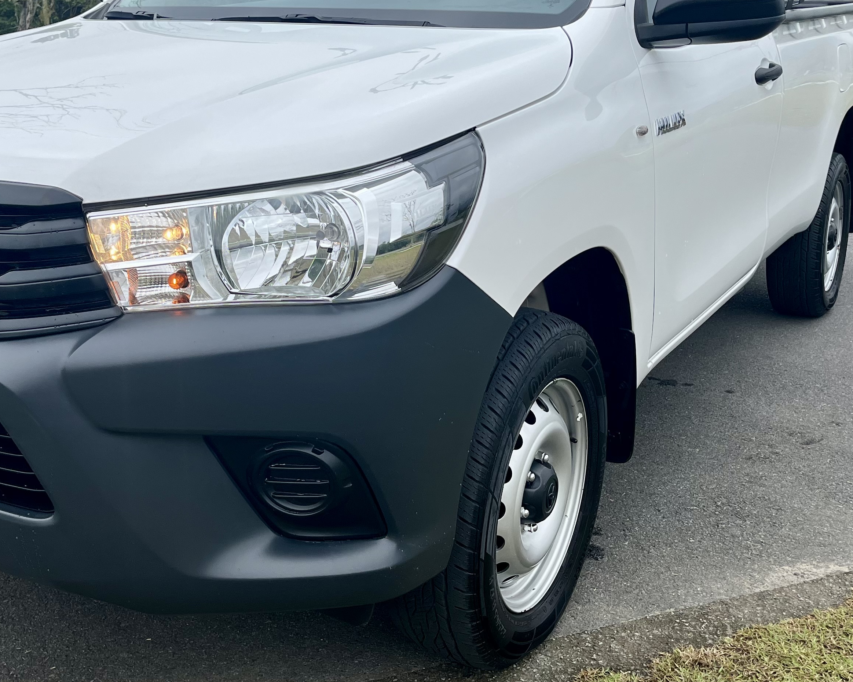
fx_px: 1111
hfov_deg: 41.8
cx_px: 341
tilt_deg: -10.1
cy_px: 236
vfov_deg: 33.9
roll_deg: +0.4
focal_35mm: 44
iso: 50
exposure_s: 1/1497
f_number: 1.6
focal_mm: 5.1
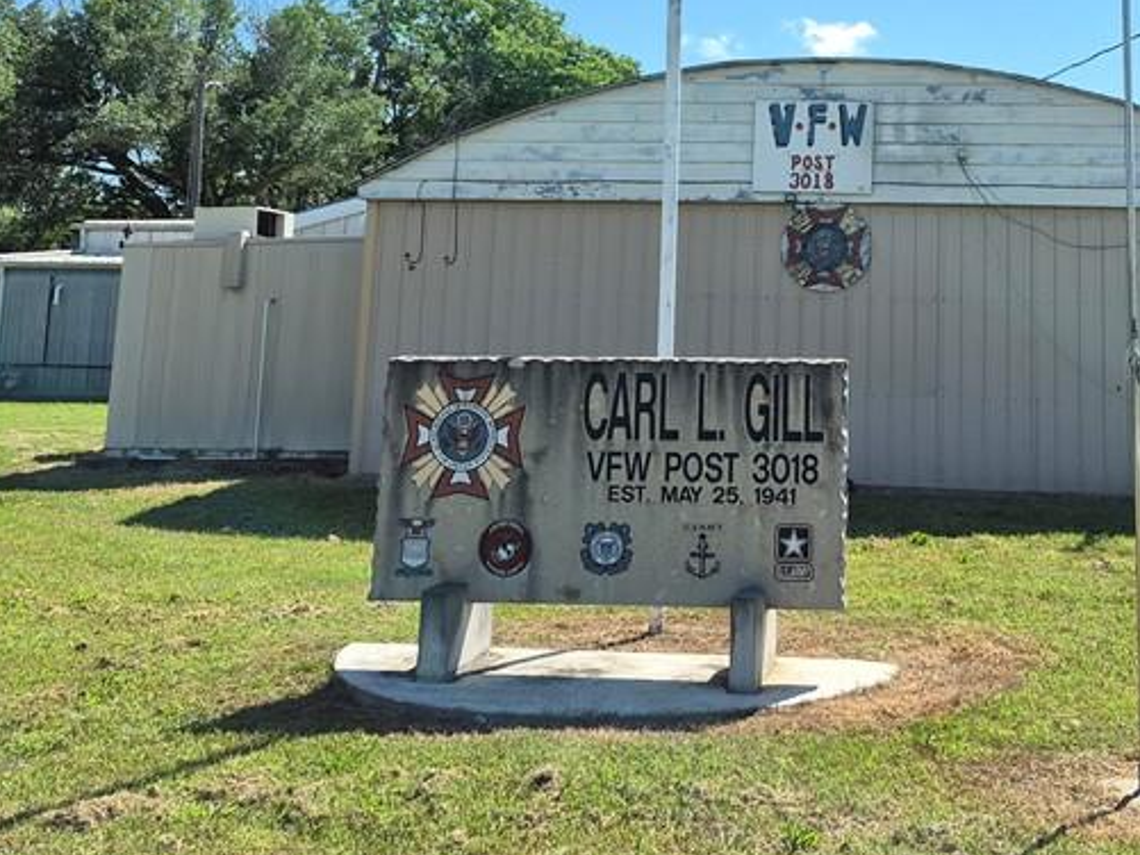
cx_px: 853
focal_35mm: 47
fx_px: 1548
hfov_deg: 39.4
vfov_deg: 29.9
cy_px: 125
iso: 80
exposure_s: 1/3712
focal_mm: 5.4
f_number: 1.8
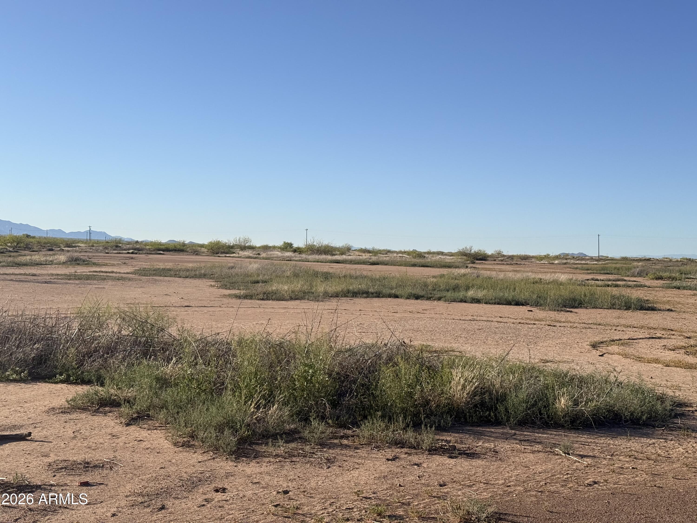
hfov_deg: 39.7
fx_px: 966
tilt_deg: +0.4
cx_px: 348
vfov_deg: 30.3
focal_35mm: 48
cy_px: 262
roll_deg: -2.2
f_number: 1.78
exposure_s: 1/6024
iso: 64
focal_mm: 6.76
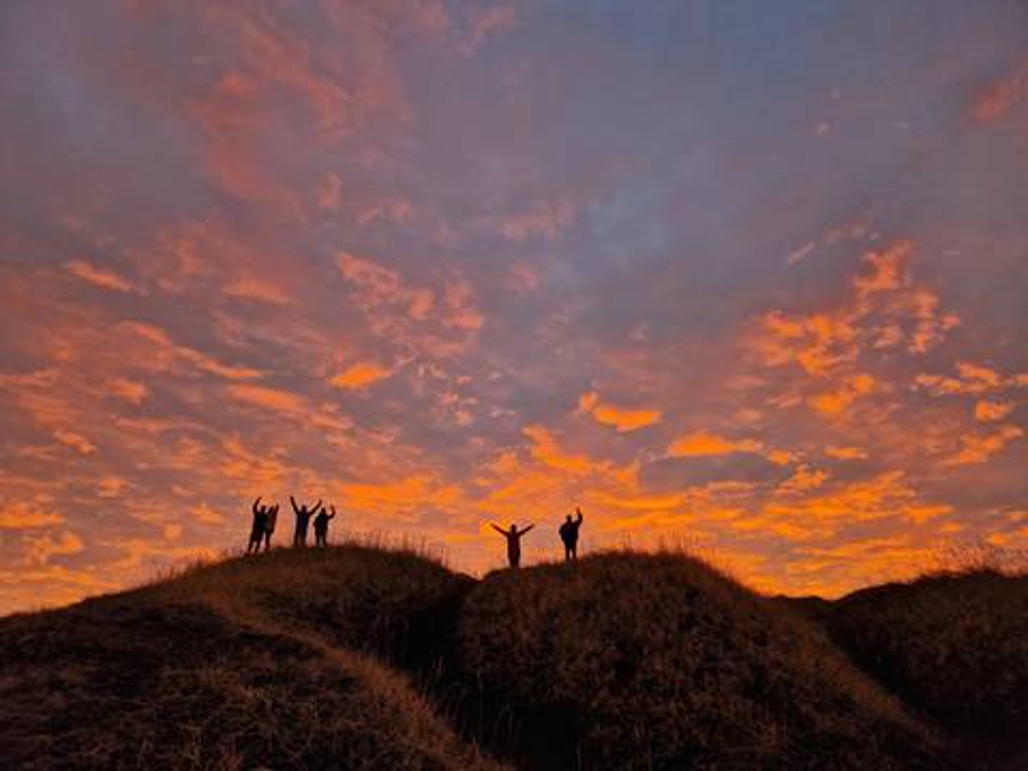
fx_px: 683
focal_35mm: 23
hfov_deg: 73.9
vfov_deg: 58.9
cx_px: 514
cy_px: 386
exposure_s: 1/180
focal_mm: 5.4
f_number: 1.8
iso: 50
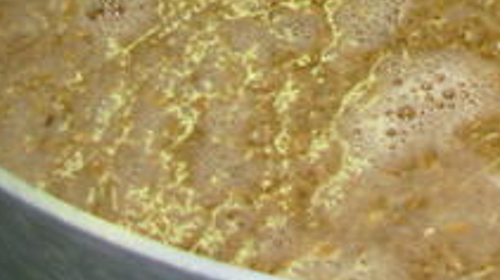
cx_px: 509
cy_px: -228
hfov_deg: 17.7
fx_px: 1562
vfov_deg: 9.7
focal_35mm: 118
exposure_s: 1/32
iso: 50
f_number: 2.9
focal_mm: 6.3
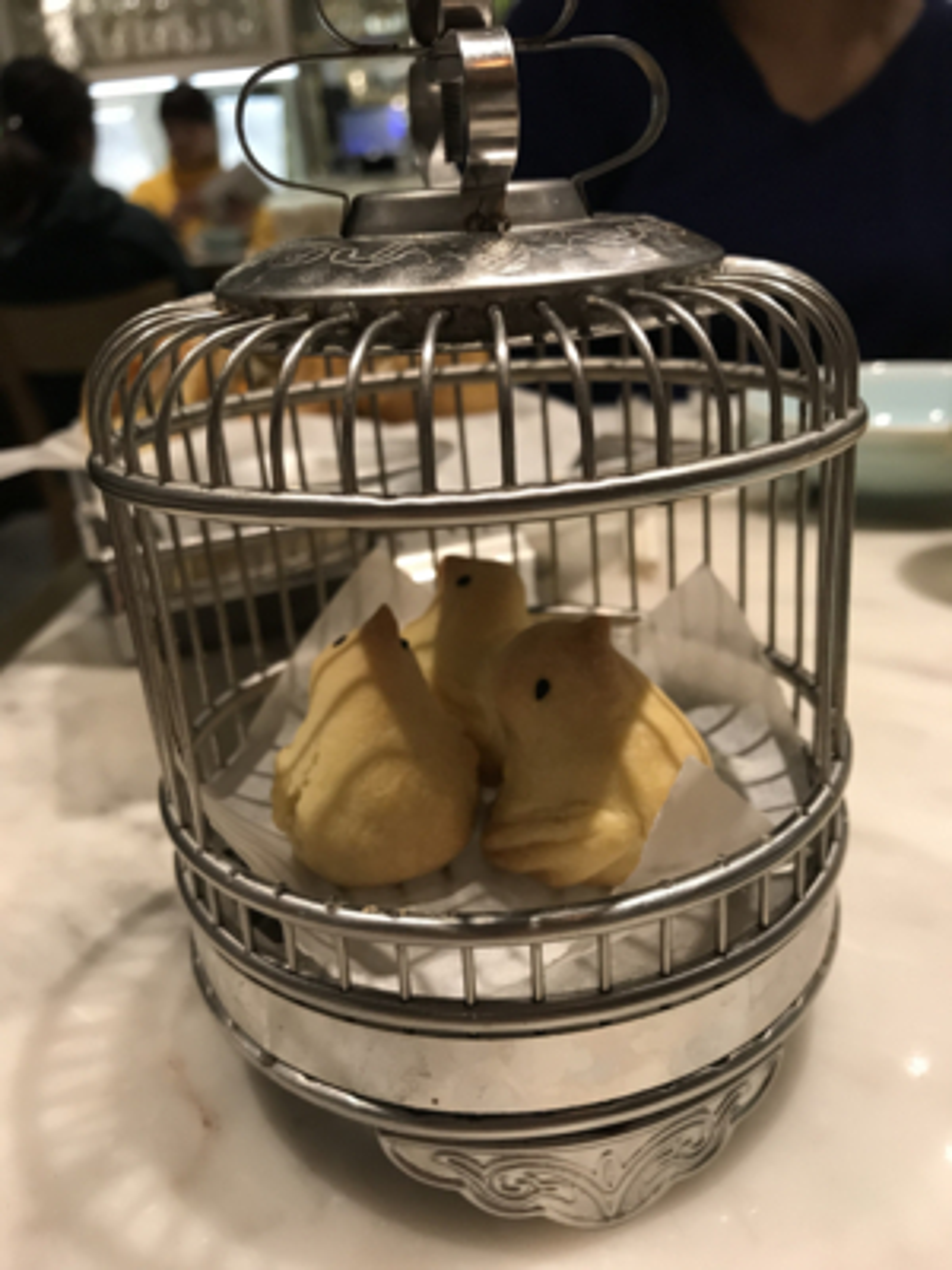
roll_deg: +5.1
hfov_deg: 49.7
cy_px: 635
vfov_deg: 63.4
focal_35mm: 28
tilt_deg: -21.3
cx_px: 476
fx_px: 1027
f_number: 1.8
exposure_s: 1/17
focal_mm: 3.99
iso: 40
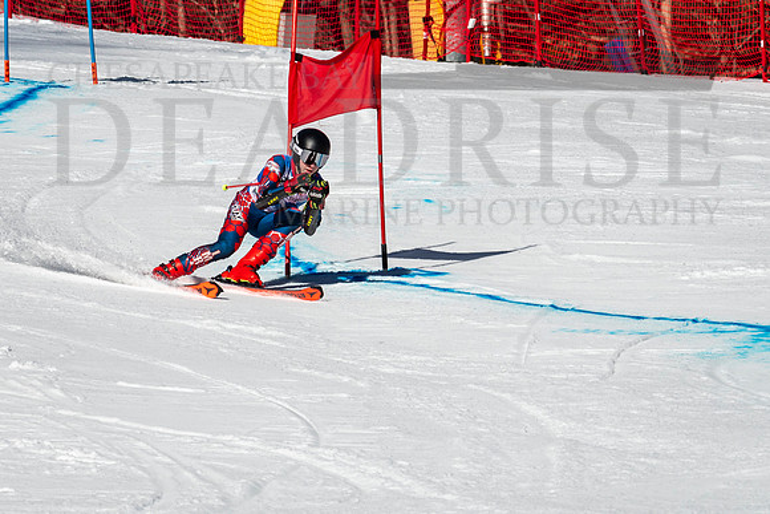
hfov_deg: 2.1
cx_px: 299
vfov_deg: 1.4
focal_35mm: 998
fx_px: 21360
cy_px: 140
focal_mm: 400
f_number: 8
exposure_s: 1/2000
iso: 200
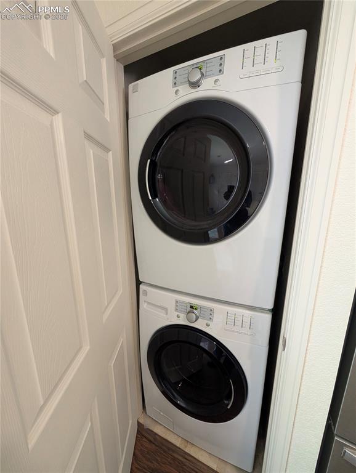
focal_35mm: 12
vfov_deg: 110.5
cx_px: 178
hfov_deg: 94.6
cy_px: 236
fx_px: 164
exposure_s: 1/120
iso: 352
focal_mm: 2.02
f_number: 1.7
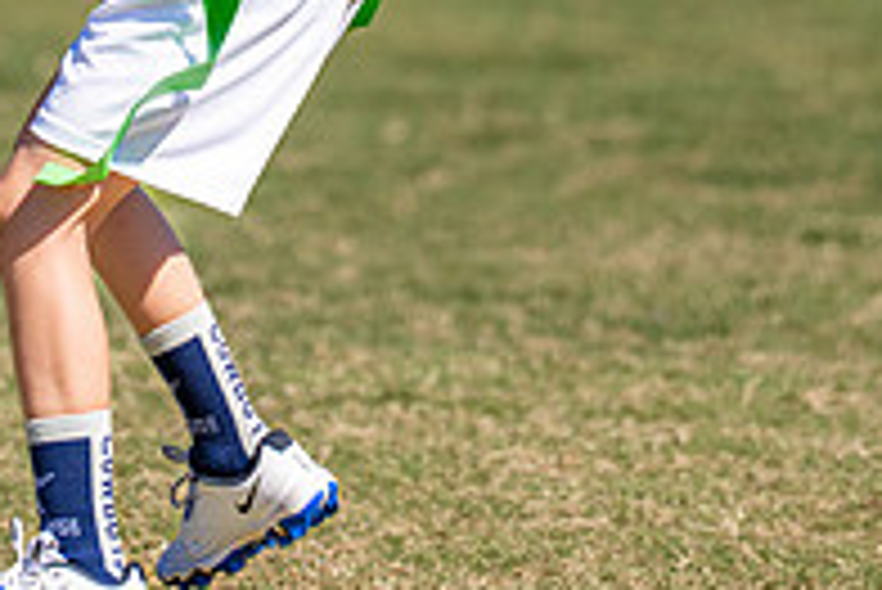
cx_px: 174
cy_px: -177
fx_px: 15912
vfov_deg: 2.1
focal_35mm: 649
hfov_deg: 3.2
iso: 160
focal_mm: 185
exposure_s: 1/3200
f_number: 2.8
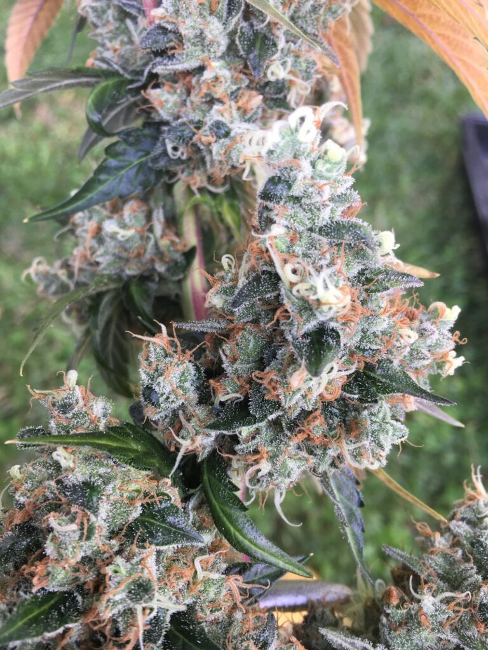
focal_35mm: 29
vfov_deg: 61.7
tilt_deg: -56.2
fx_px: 545
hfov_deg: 48.2
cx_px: 244
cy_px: 325
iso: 32
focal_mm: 4.15
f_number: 2.2
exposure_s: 1/120
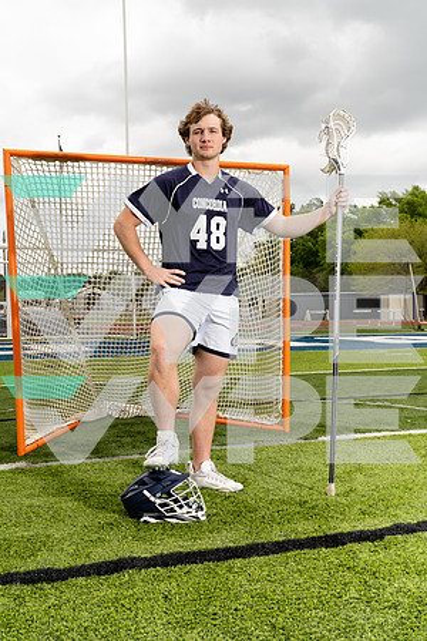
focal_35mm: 39
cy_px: 320
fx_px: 694
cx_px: 214
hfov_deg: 34.2
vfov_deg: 49.6
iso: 250
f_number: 7.1
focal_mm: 39
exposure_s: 1/250
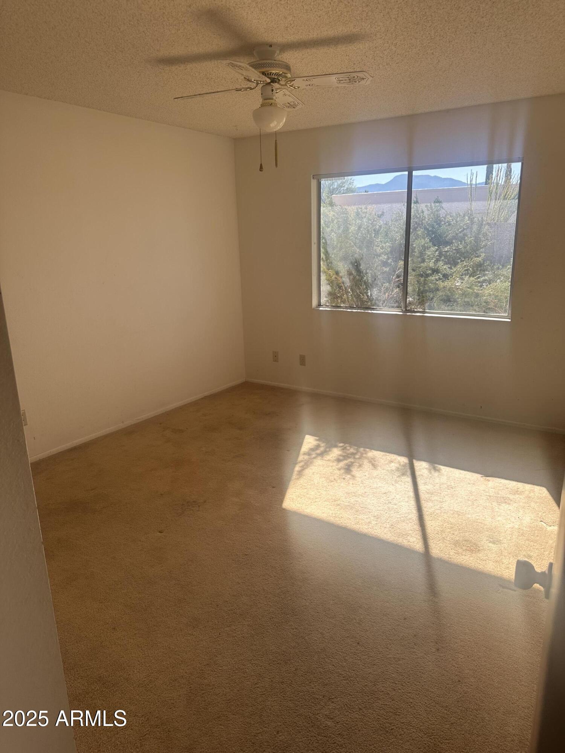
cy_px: 376
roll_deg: +0.0
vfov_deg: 71.6
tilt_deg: -14.9
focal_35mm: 24
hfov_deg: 56.8
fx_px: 522
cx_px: 282
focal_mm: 6.86
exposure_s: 1/699
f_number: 1.78
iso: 80
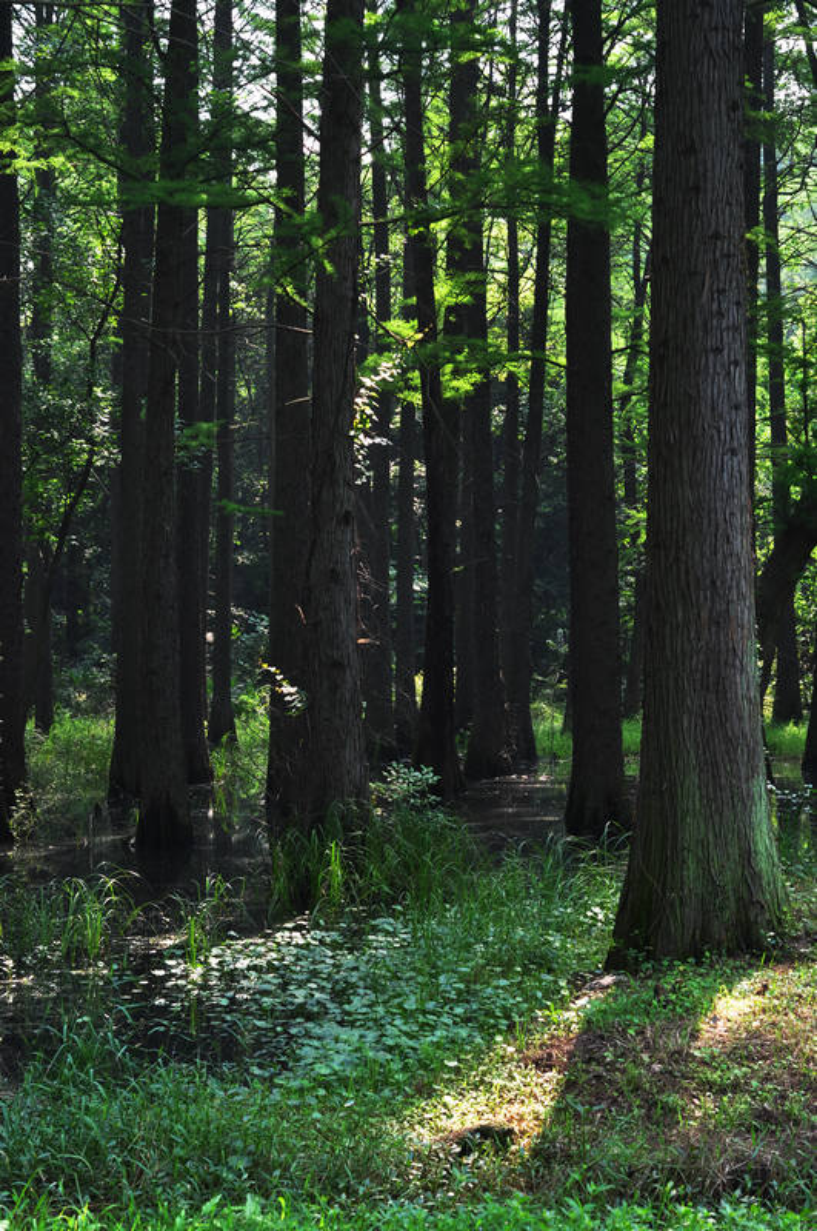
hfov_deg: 18.1
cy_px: 616
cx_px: 408
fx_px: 2561
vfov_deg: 27.0
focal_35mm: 75
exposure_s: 1/25
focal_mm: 50
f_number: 8
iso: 200
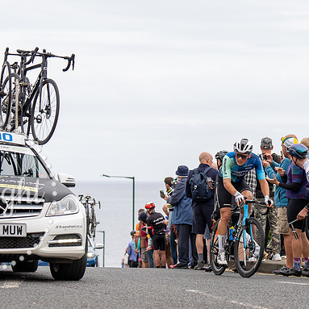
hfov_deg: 12.9
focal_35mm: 135
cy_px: 190
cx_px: 223
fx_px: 1363
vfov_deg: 12.9
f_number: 3.5
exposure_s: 1/1000
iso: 320
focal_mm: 70
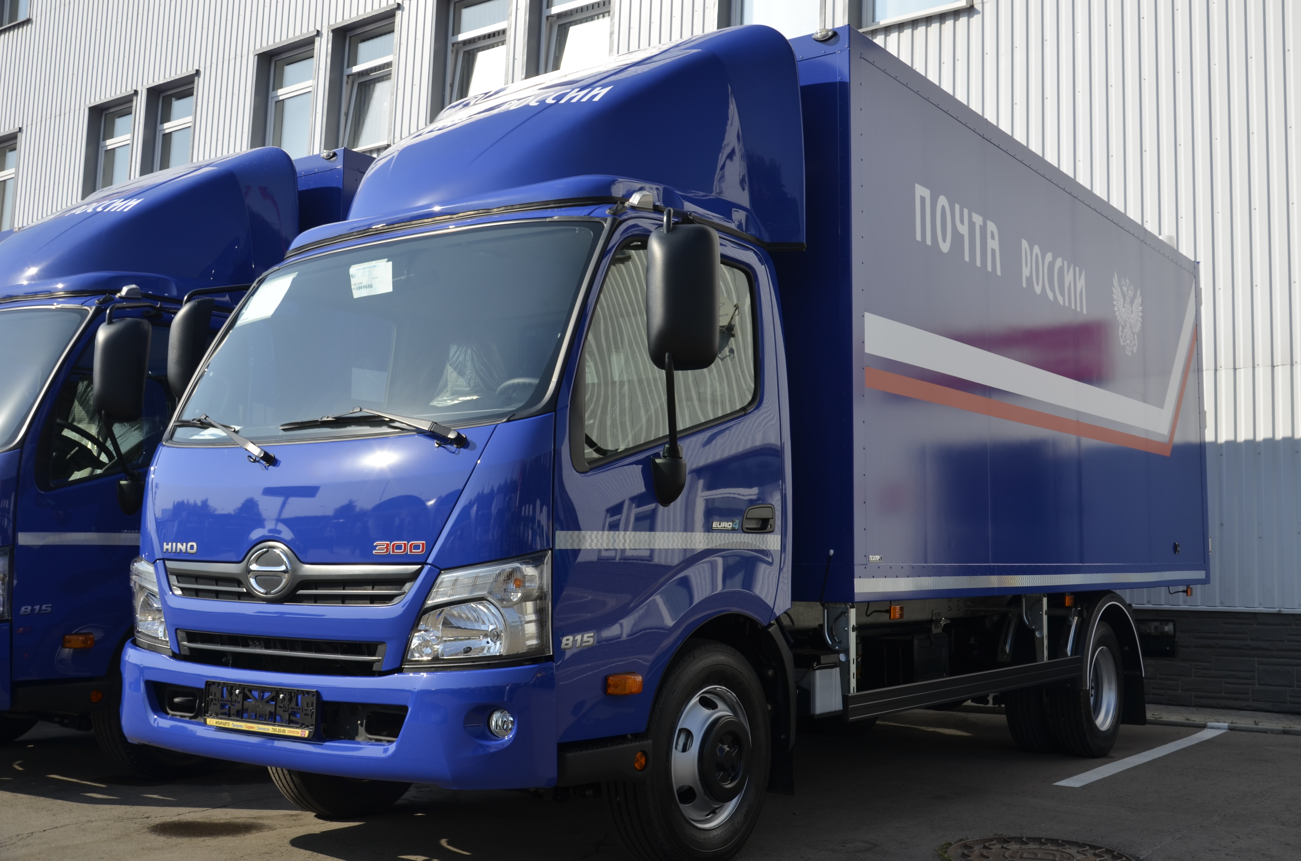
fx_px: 1352
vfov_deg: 35.3
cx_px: 650
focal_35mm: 38
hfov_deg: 51.4
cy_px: 430
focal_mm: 25
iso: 100
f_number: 8
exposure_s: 1/250
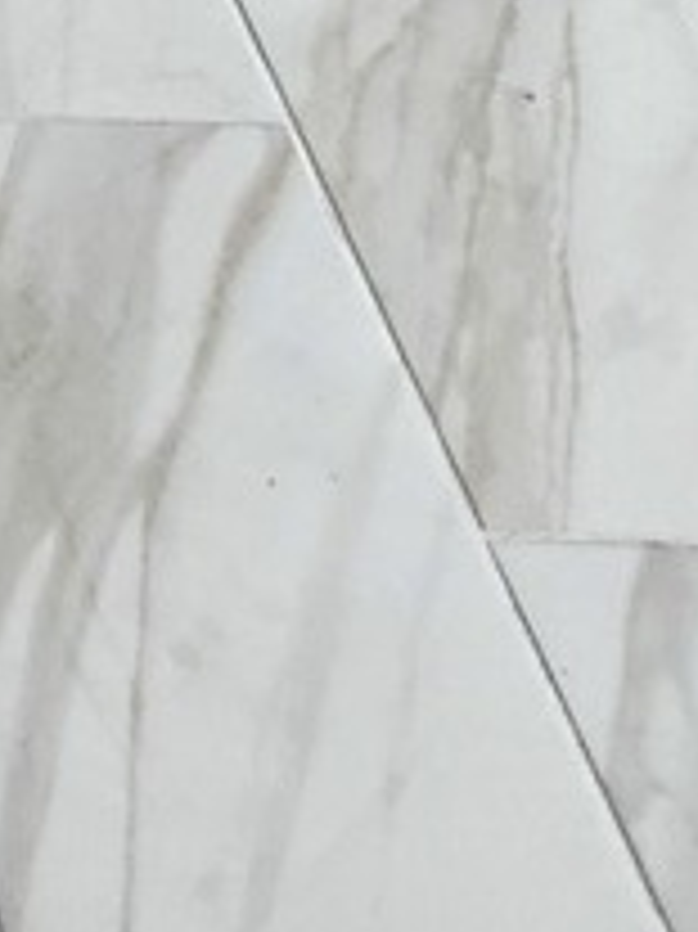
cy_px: -1391
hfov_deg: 10.5
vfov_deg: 12.4
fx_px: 3230
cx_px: -995
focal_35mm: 120
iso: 320
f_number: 1.8
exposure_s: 1/120
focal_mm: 5.54
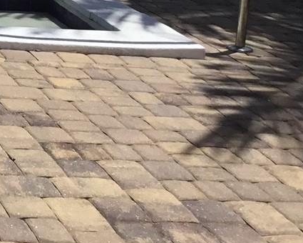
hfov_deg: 14.6
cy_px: -177
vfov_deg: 12.5
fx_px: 1022
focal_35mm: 114
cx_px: -253
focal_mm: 3.3
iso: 25
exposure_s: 1/2398
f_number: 2.4
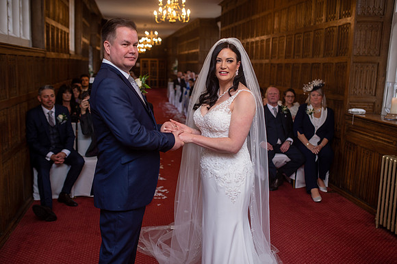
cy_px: 132
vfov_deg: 36.1
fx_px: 405
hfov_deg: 52.2
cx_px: 198
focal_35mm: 37
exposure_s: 1/160
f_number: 2.5
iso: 160
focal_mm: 35
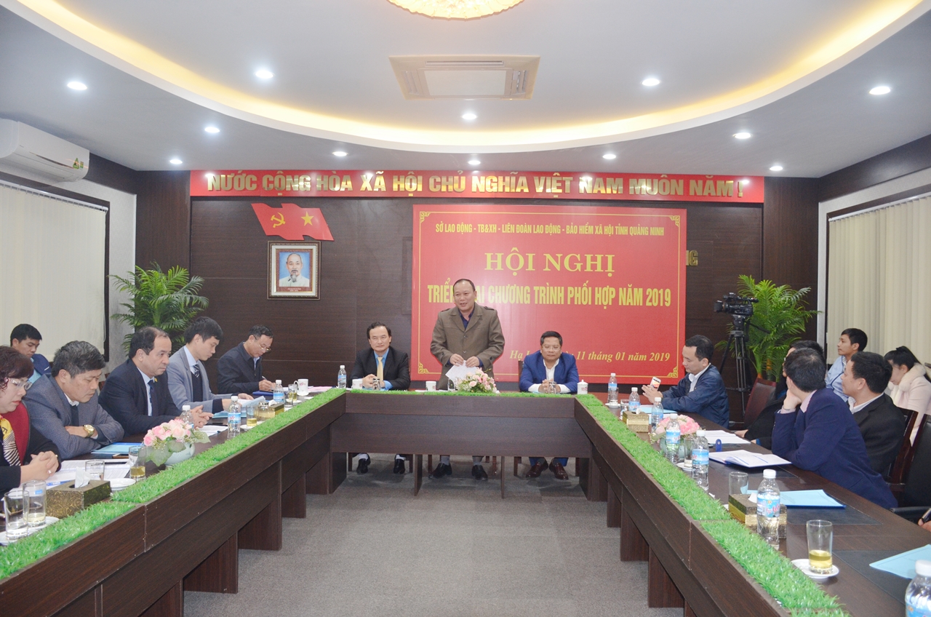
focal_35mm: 27
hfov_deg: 67.5
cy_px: 308
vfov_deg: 47.7
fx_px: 697
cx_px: 466
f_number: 3.5
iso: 900
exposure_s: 1/60
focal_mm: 18
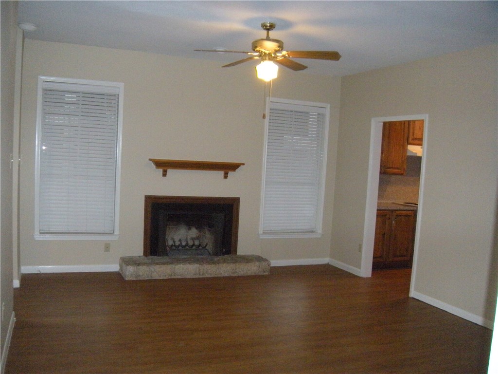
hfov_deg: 52.6
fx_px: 504
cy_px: 187
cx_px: 249
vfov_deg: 40.7
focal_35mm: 35
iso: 626
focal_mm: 5.9
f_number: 3.8
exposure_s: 1/60
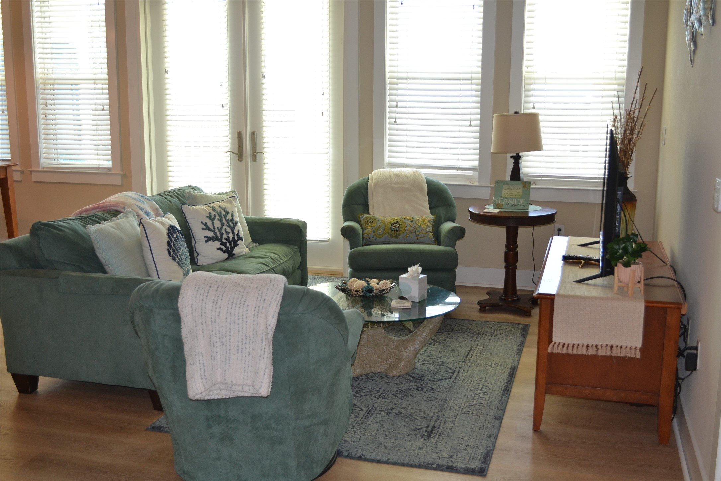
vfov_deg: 34.2
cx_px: 360
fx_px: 781
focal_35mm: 39
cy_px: 240
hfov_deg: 49.6
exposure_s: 1/60
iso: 400
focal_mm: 26
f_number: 4.2
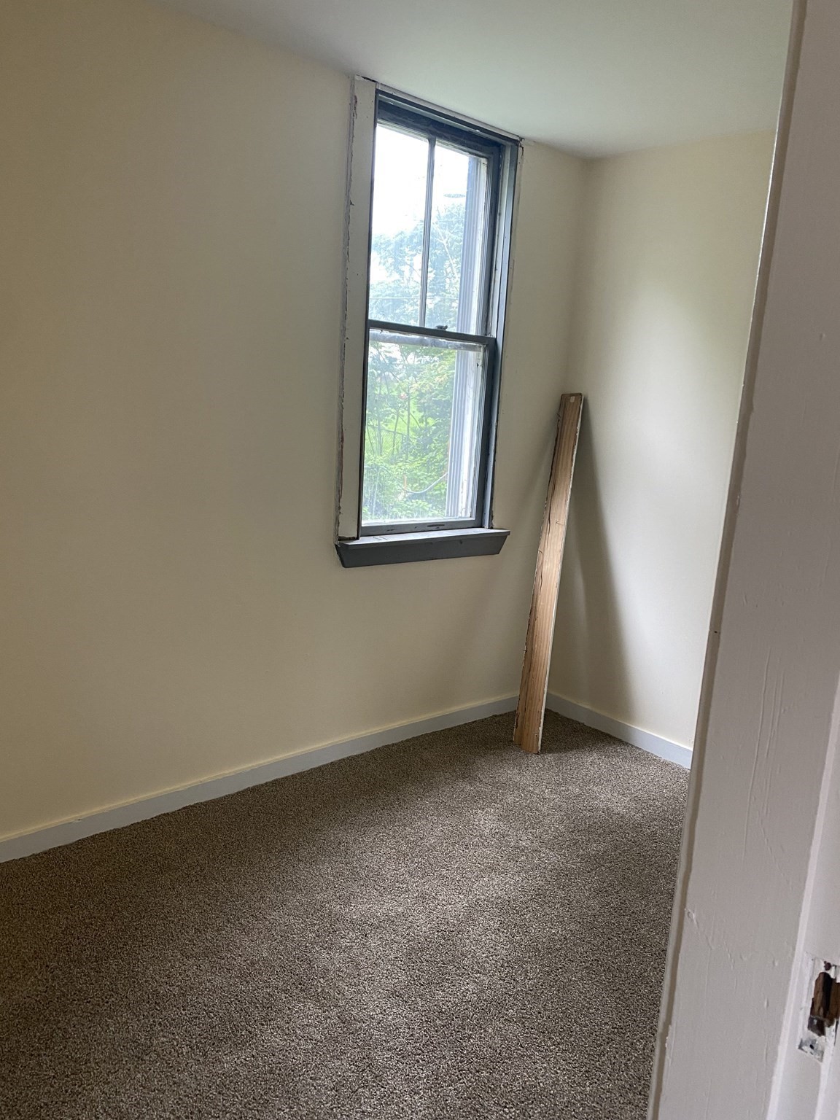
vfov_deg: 67.3
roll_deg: -3.8
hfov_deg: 53.1
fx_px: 841
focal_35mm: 26
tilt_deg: -10.7
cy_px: 560
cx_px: 420
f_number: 1.8
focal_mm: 4.25
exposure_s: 1/60
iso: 125
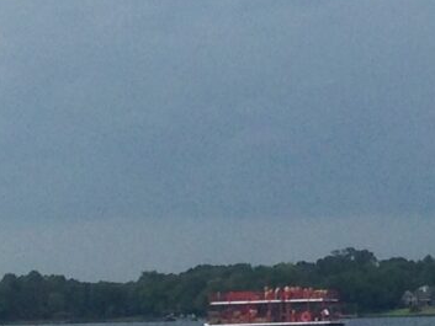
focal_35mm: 239
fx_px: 3004
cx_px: 744
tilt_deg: +9.5
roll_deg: -1.2
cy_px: -250
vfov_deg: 6.1
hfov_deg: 8.0
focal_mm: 4.12
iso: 50
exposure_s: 1/1808
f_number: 2.4
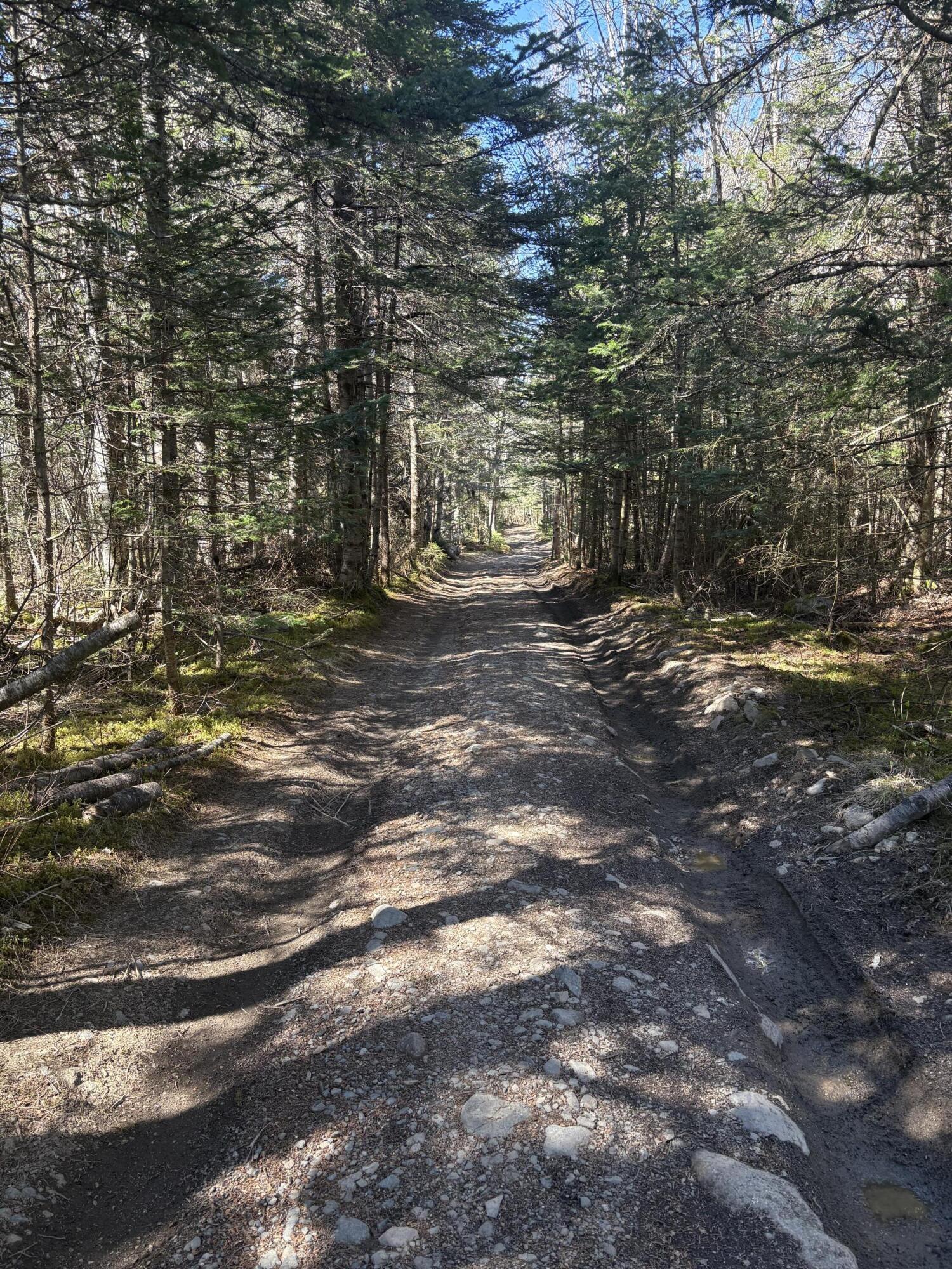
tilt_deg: -8.8
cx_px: 476
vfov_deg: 67.3
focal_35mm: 26
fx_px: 953
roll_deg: +0.2
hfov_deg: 53.1
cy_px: 634
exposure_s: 1/191
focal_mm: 5.96
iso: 80
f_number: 1.6
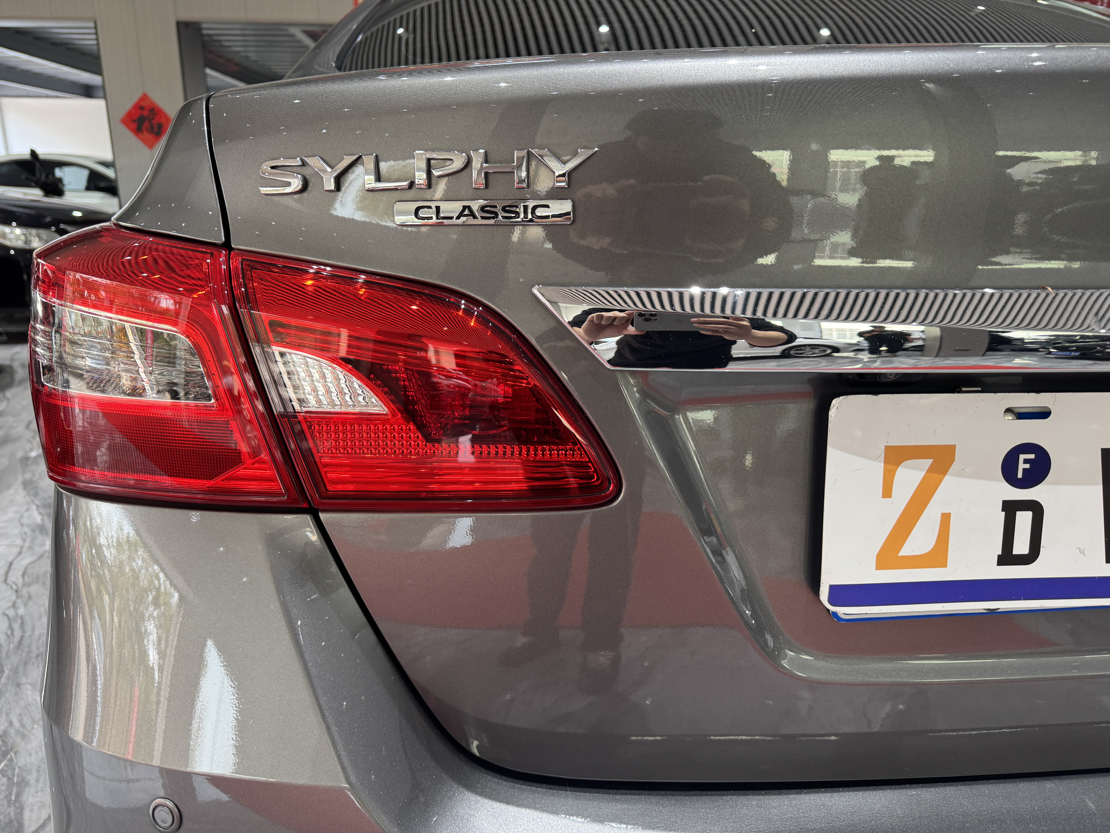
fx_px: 770
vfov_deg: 56.8
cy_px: 416
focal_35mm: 24
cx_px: 555
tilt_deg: -15.1
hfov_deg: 71.6
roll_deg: +0.0
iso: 125
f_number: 1.78
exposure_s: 1/50
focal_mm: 6.76
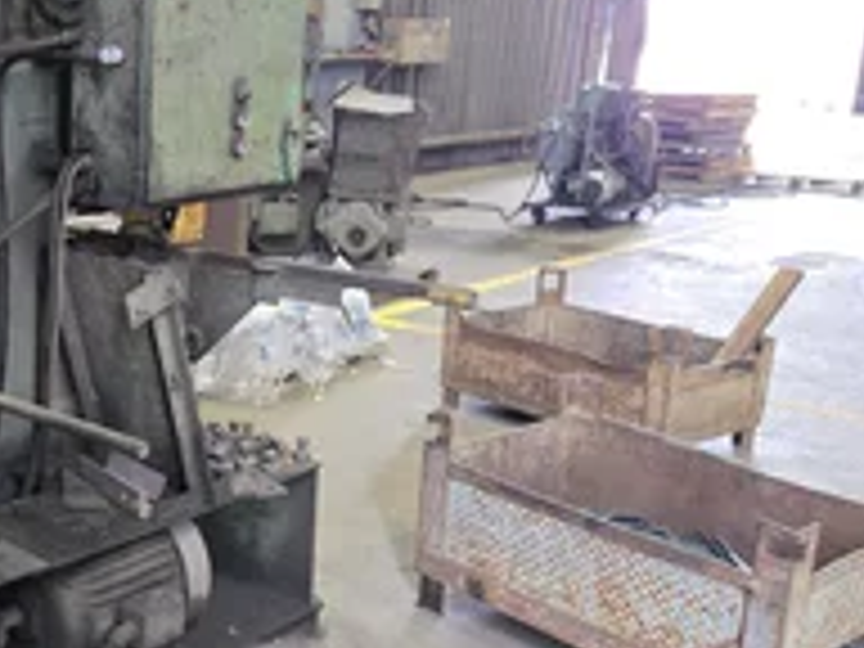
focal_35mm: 48
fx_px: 1198
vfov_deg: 30.2
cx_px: 18
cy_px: 356
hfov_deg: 36.1
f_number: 1.8
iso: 500
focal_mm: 5.4
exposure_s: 1/120
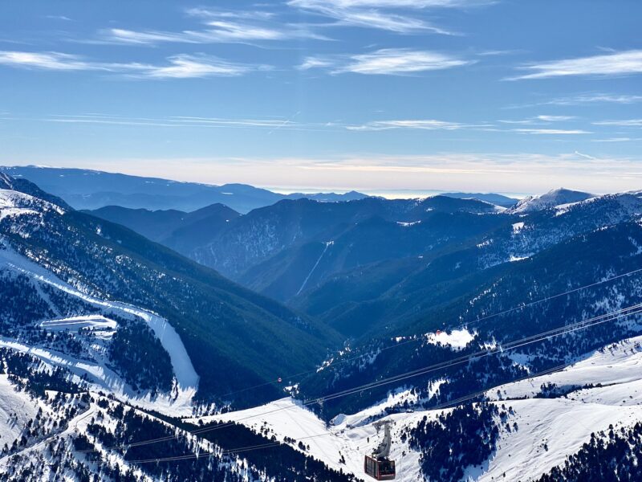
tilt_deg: -4.6
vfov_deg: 28.0
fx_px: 964
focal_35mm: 52
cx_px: 321
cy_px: 241
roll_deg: -1.6
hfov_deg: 36.8
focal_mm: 6
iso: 25
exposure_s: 1/5988
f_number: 2
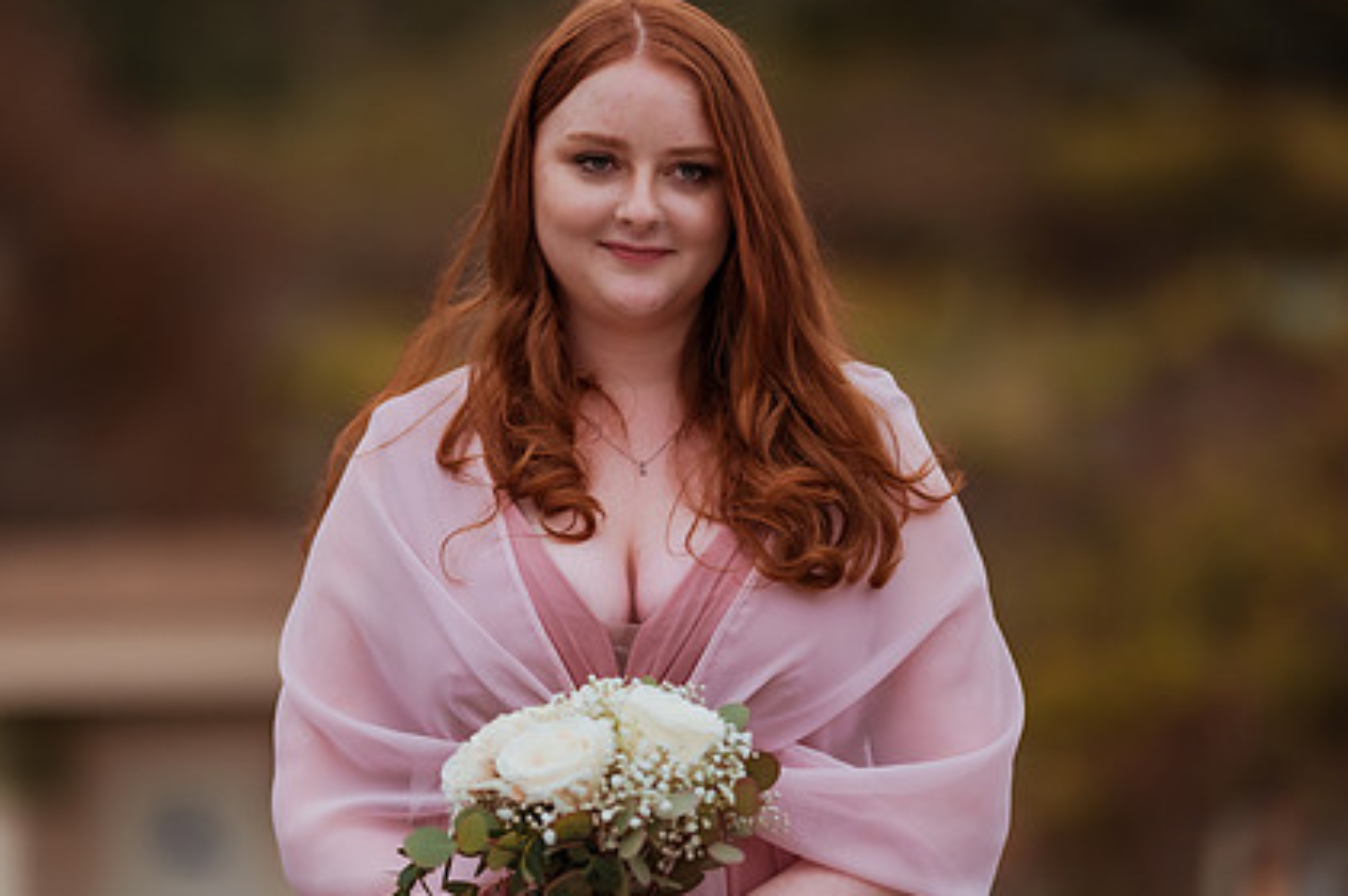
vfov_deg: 7.4
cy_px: 442
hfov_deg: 11.1
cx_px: 506
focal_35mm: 186
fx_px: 6959
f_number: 1.8
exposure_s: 1/3200
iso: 500
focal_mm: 135
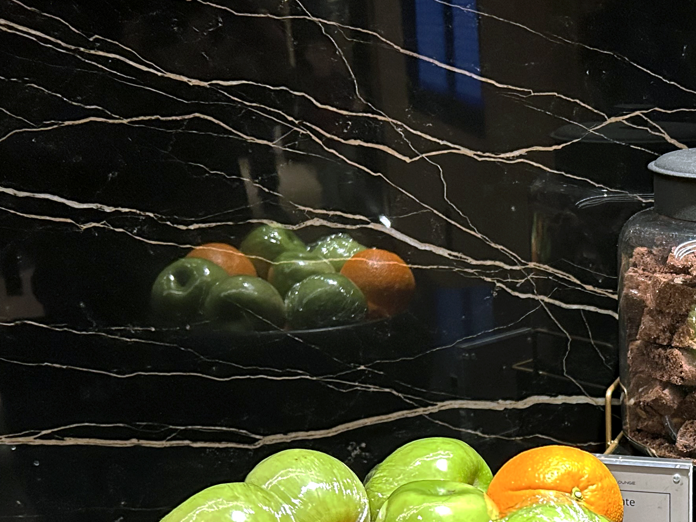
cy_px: 517
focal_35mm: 59
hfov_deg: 30.2
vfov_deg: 23.8
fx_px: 1186
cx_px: 715
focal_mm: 5.7
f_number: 1.5
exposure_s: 1/50
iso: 500
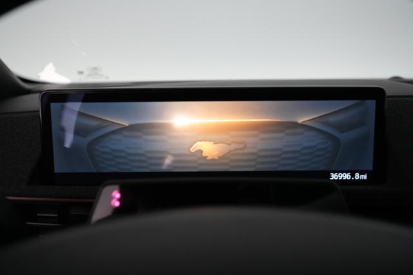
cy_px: 138
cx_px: 206
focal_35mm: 28
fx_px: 321
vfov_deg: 46.4
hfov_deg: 65.5
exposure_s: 1/100
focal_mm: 28
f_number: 5
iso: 5000
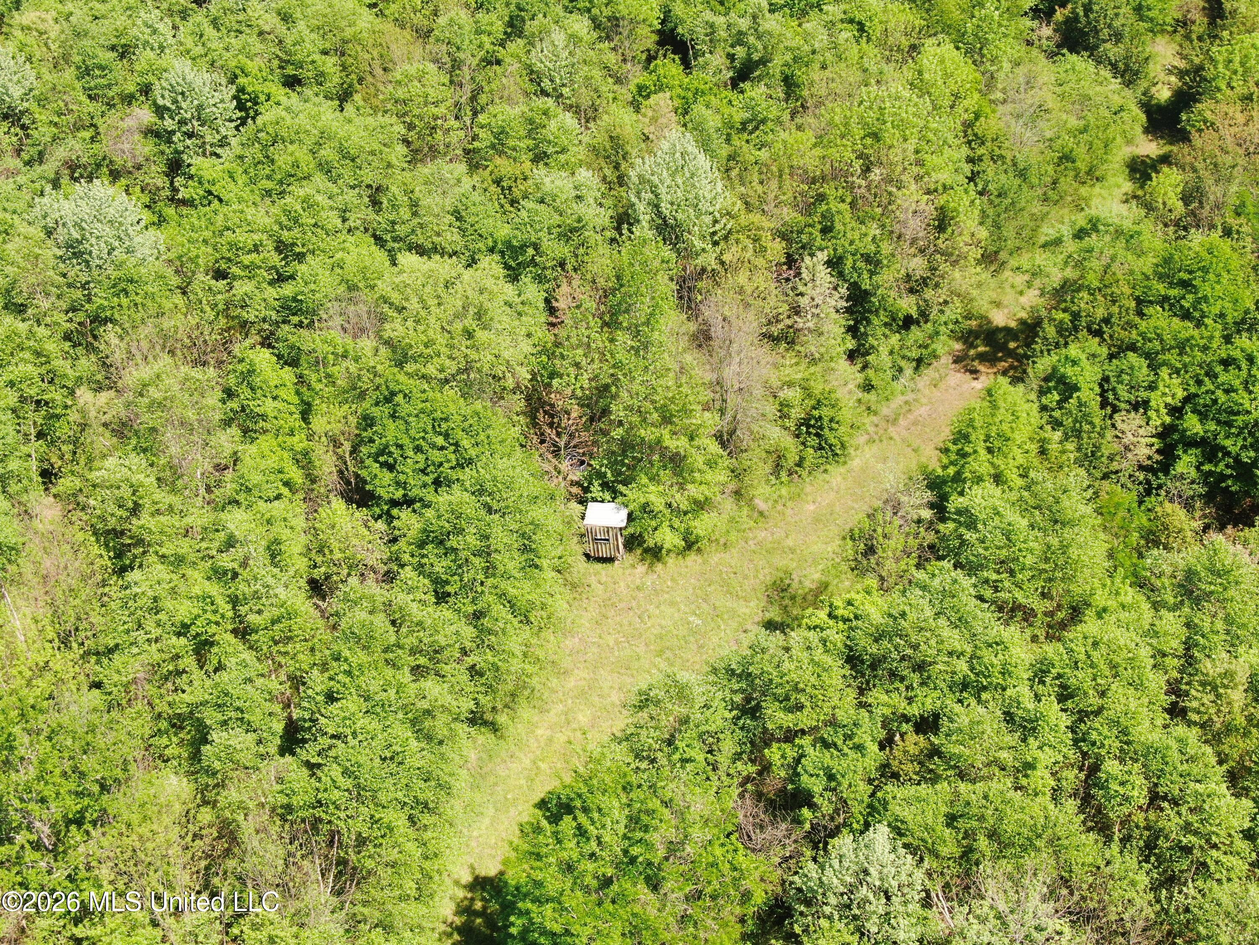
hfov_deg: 39.7
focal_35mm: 48
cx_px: 630
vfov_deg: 30.3
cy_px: 472
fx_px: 1746
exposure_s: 1/240
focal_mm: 8.6
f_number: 3.8
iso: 100
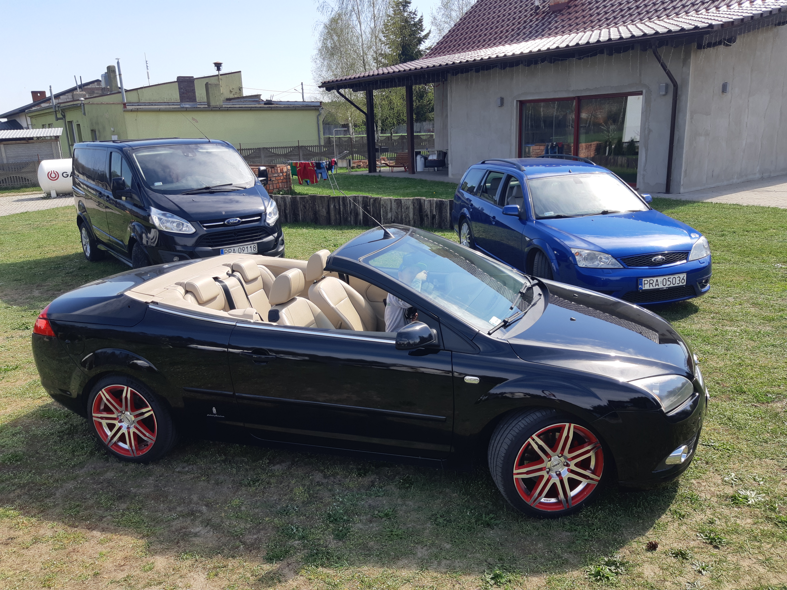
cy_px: 295
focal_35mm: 26
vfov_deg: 53.1
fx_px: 591
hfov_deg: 67.3
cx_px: 394
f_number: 1.7
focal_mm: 3.93
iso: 40
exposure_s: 1/272
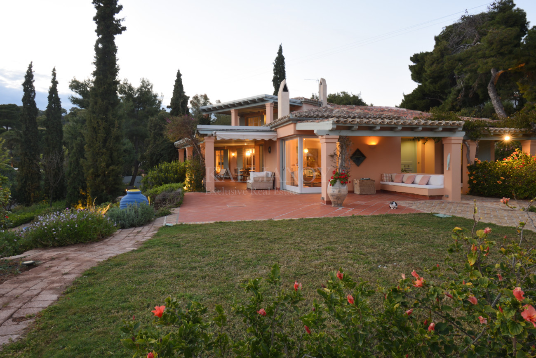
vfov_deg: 57.3
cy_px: 179
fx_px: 328
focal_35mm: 22
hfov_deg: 78.6
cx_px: 268
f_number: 11
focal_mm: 22
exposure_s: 1.6
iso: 320
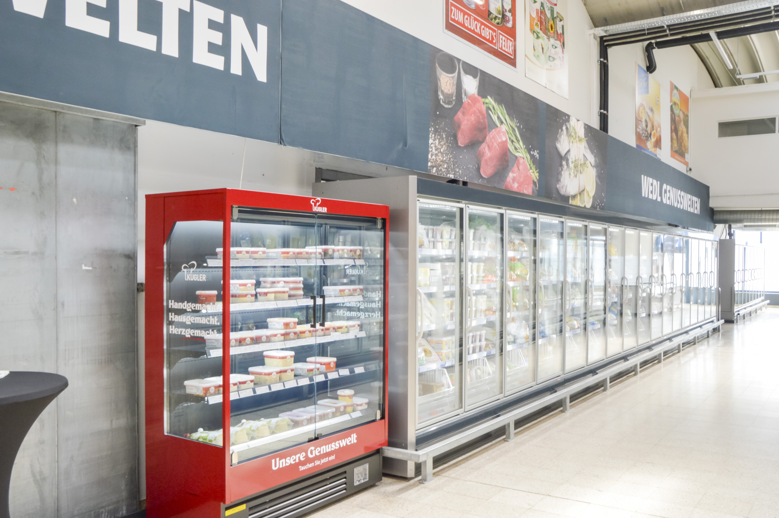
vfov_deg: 41.6
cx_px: 390
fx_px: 681
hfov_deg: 59.5
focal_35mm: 32
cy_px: 259
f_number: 11
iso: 640
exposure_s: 1/30
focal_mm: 21
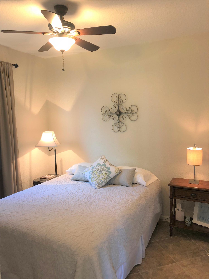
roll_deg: +0.7
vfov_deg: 63.4
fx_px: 225
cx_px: 104
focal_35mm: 28
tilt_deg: -5.7
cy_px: 140
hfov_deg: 49.7
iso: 40
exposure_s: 1/17
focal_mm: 3.99
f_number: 1.8
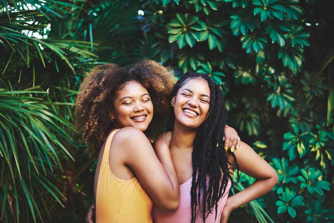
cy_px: 112
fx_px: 464
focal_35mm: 50
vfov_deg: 27.0
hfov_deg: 39.6
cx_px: 167
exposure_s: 1/1600
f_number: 1.8
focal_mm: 50
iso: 400
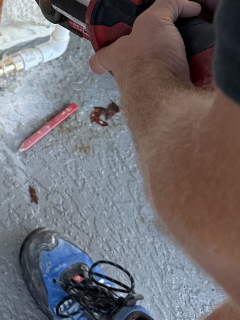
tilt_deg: -47.7
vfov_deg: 24.7
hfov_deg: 18.5
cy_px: -21
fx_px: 684
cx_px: -73
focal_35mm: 74
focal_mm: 6.76
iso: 200
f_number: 1.78
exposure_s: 1/80
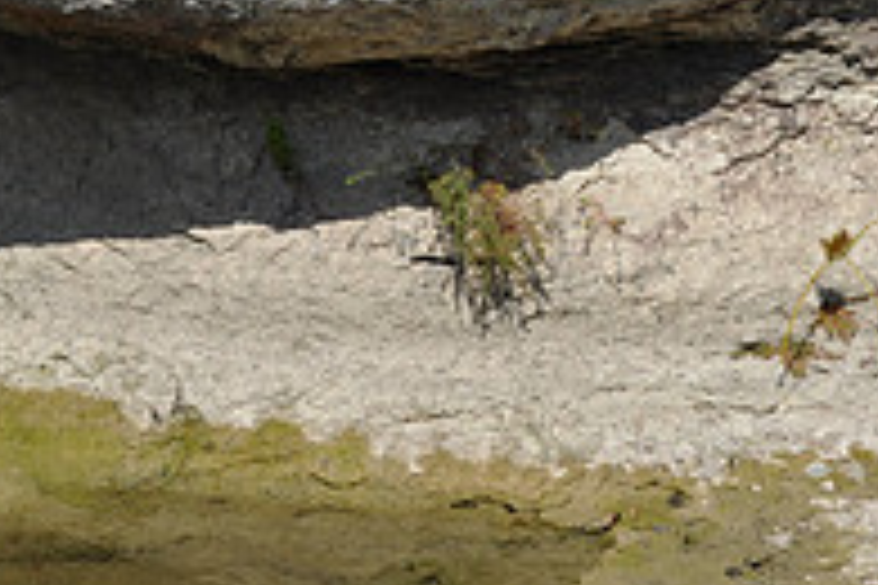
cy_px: -241
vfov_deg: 6.9
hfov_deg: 10.5
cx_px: 446
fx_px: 4780
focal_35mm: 196
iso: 200
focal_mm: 44
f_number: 9
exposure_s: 1/320
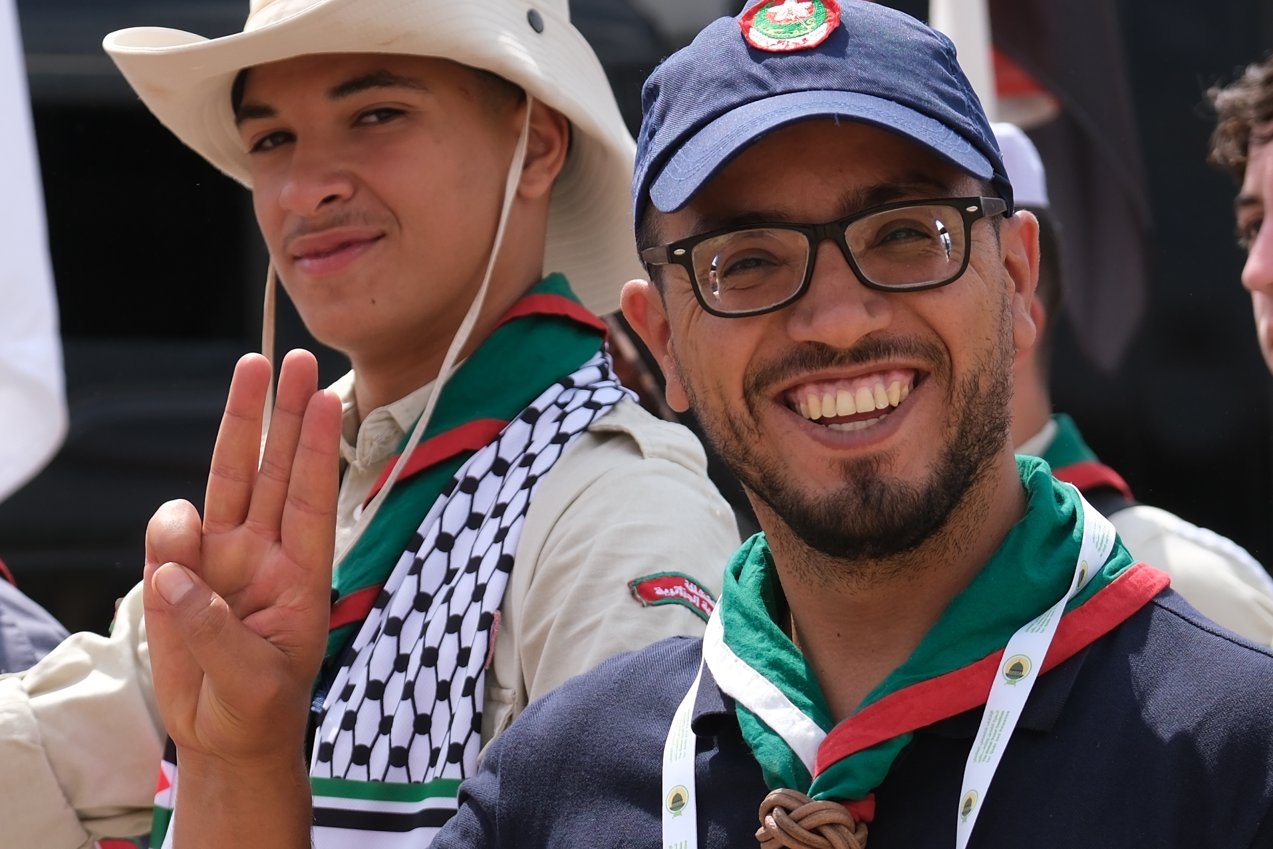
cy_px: 670
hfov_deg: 11.9
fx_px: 6117
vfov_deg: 7.9
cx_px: 560
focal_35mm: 173
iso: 160
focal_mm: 50
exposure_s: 1/1000
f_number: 4
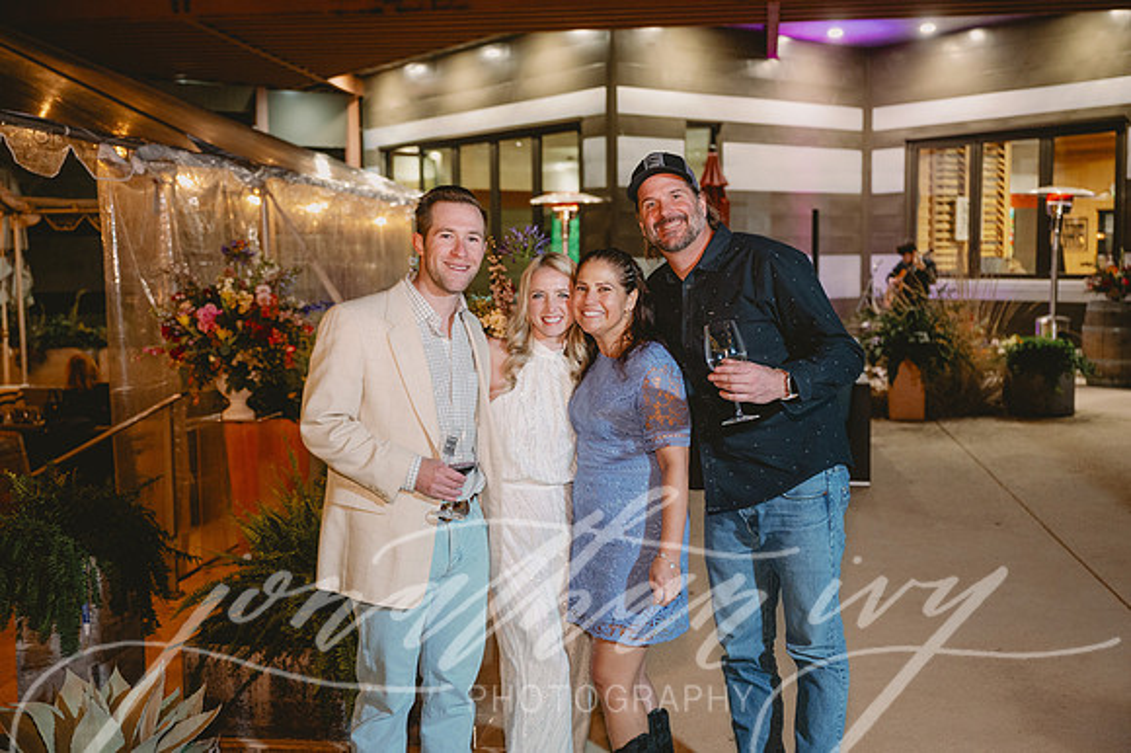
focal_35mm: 40
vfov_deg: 33.4
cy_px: 376
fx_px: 1256
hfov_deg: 48.5
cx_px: 566
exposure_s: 1/80
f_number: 2.8
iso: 2000
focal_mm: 40
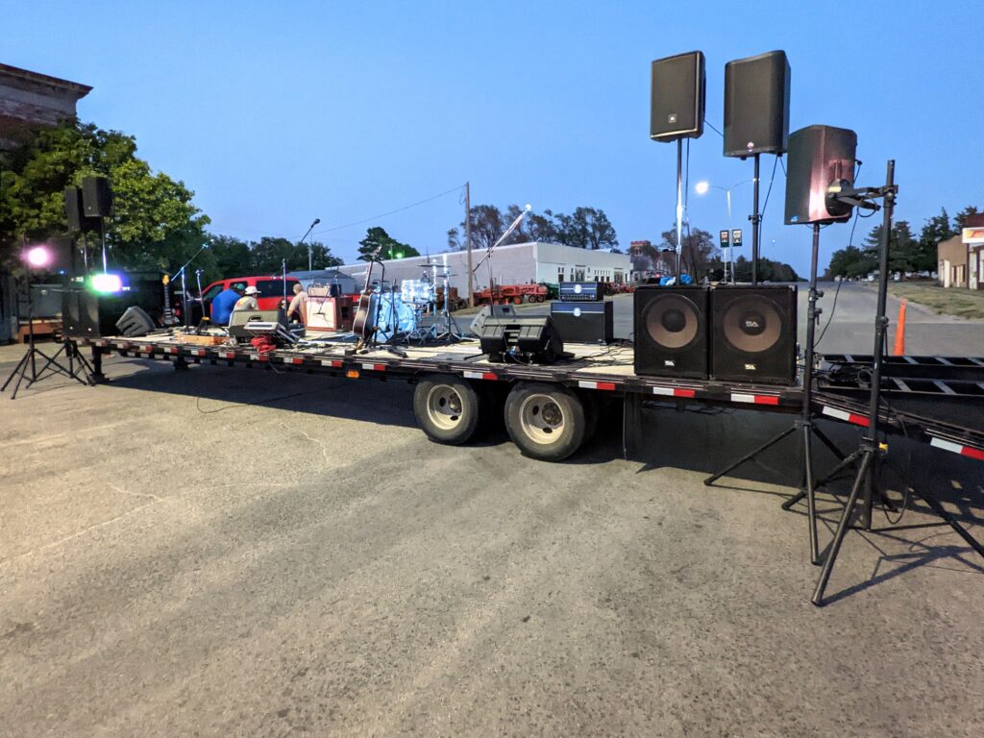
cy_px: 369
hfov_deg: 94.5
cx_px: 492
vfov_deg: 78.1
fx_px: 455
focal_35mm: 16
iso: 1141
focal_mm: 2.22
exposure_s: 1/24
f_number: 2.2
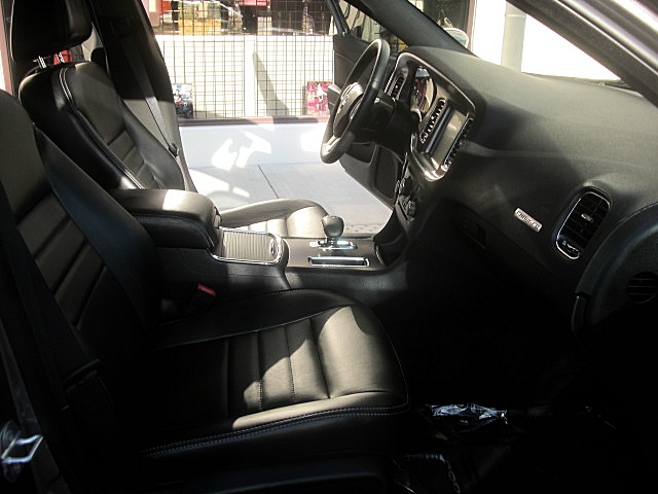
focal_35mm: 36
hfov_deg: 51.4
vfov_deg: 39.7
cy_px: 247
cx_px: 329
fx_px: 684
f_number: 2.8
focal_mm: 6.3
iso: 50
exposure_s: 1/160
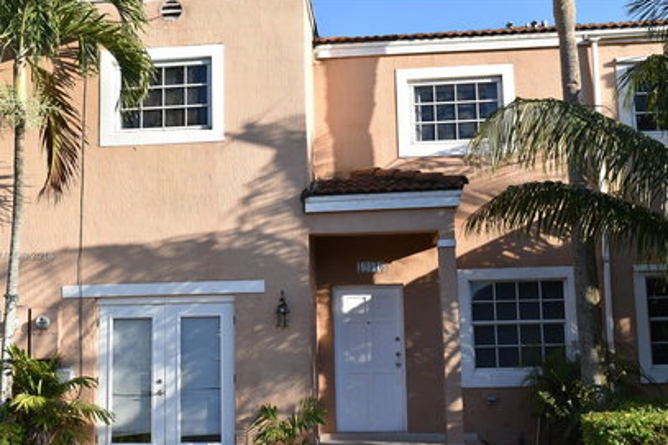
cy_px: 256
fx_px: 853
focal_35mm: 46
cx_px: 291
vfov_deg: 29.2
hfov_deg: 42.7
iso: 200
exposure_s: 1/250
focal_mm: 26
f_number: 8
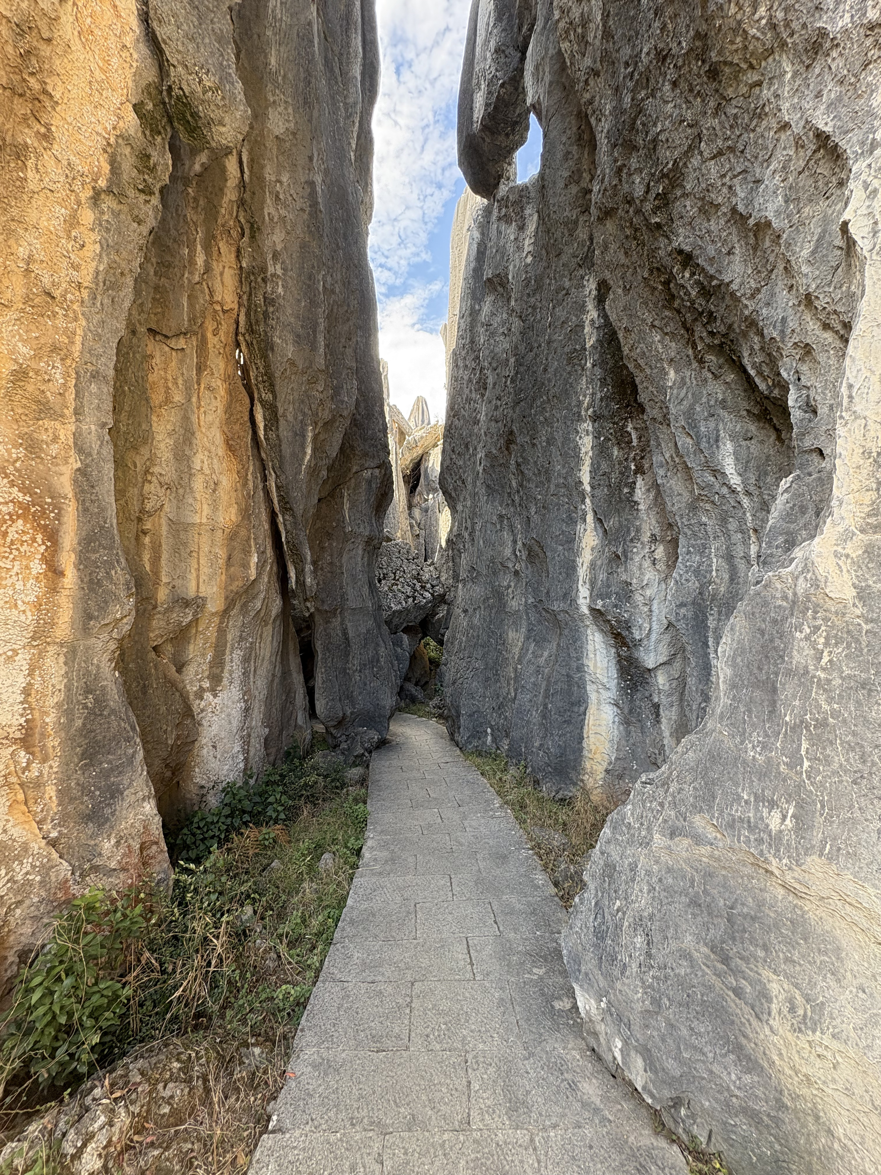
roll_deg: +0.3
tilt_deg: +1.6
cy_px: 588
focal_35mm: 14
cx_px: 440
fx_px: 475
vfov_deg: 102.1
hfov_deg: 85.7
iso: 125
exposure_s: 1/131
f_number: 2.2
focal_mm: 2.22
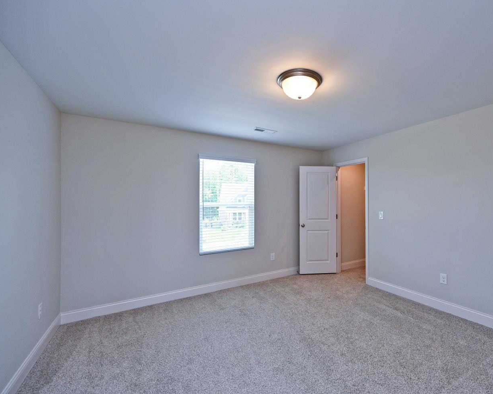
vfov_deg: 80.4
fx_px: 233
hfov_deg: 91.8
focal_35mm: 16
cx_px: 298
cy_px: 199
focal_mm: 14
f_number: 4.5
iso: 200
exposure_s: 1/80
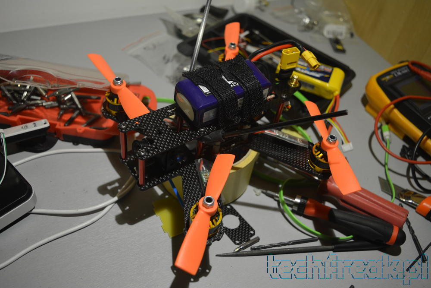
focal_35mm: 36
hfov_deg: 53.1
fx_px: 431
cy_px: 144
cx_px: 216
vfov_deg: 36.9
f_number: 4.5
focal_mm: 24
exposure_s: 1/80
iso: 400
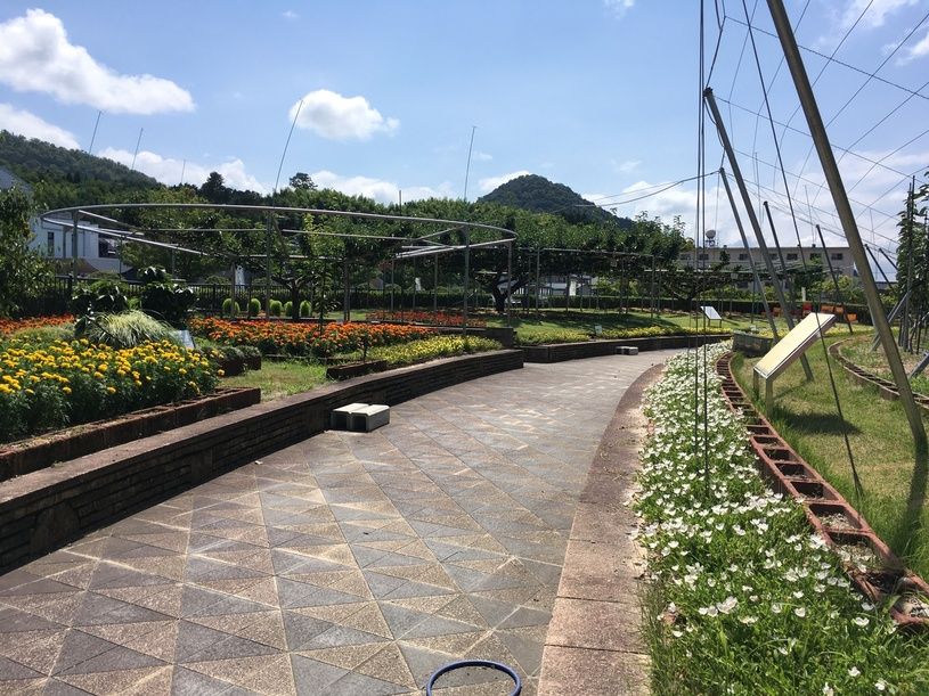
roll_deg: -1.7
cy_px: 348
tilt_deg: -3.8
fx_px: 778
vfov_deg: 48.2
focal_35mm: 29
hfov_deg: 61.7
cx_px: 464
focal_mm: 4.15
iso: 25
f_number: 2.2
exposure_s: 1/1972
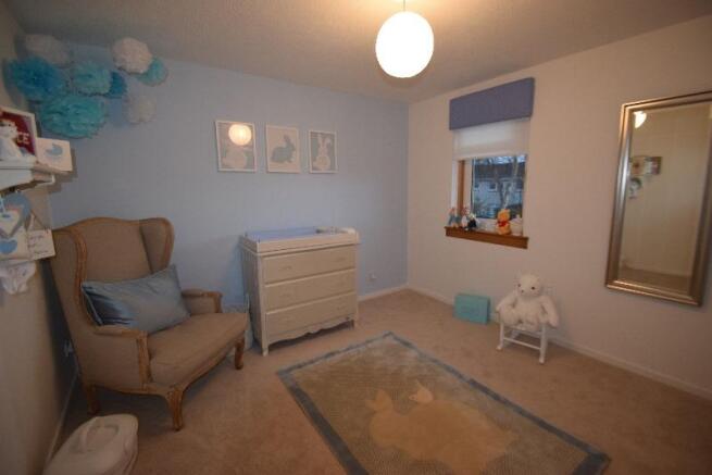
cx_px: 356
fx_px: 297
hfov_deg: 100.4
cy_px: 238
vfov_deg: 77.4
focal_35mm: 15
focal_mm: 10
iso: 800
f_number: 3.5
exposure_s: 1/60
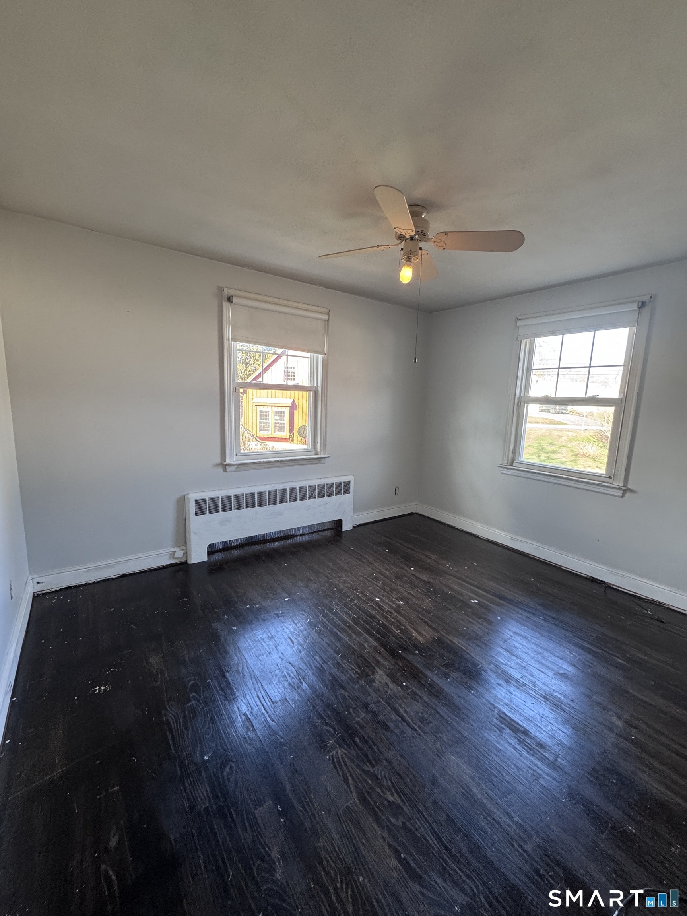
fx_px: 370
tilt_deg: -10.0
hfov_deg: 85.7
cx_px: 344
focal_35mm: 14
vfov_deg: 102.1
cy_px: 458
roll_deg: -1.5
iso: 250
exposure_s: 1/120
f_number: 2.2
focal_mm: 2.22
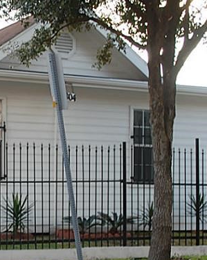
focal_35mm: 100
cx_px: -36
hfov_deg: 14.9
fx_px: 766
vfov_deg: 19.1
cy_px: 192
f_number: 5.6
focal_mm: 26
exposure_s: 1/125
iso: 200
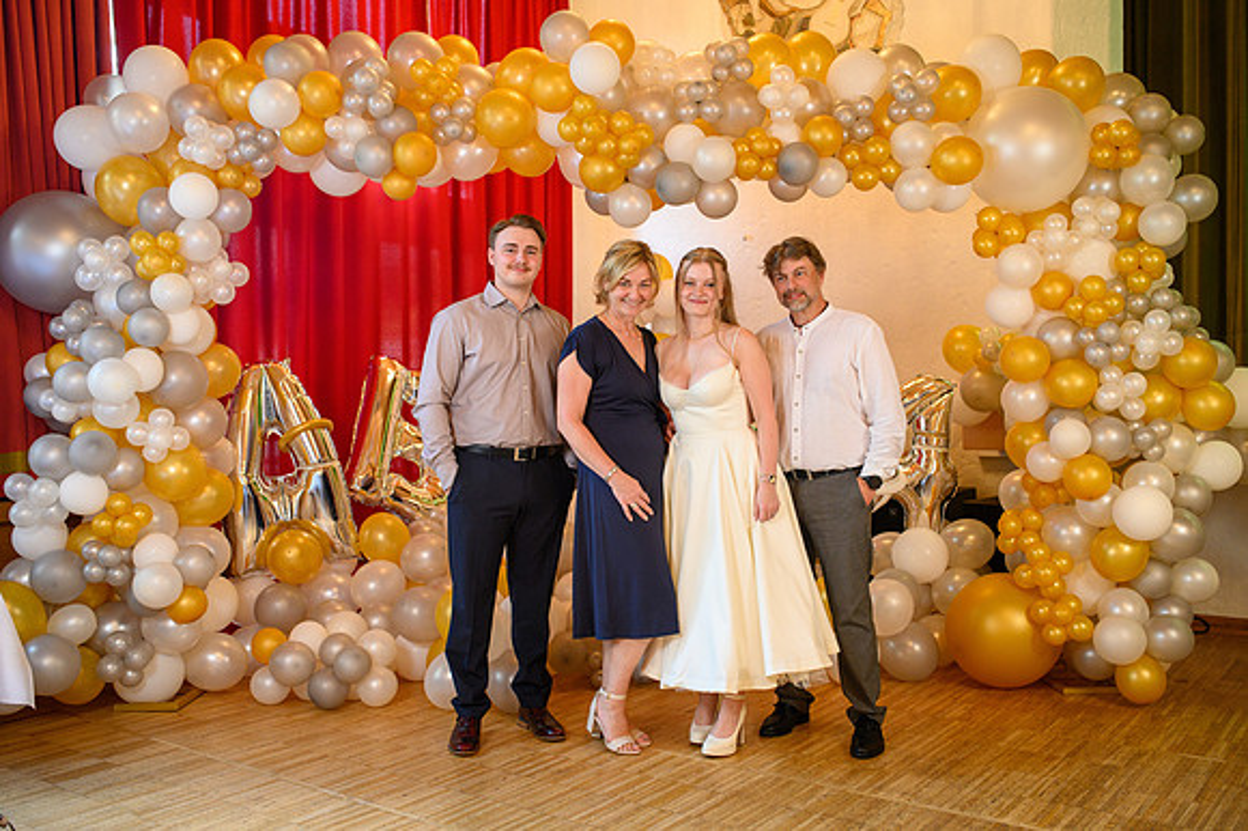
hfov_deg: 54.5
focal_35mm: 35
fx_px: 1213
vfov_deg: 37.8
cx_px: 624
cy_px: 416
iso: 1250
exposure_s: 1/100
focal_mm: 35
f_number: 3.5
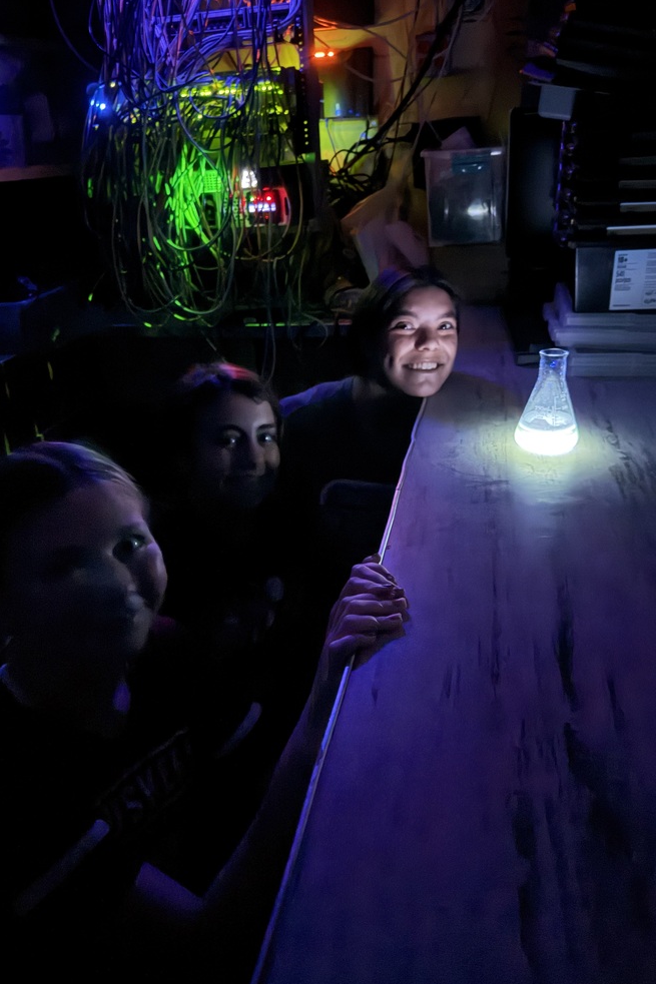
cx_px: 319
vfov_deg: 69.4
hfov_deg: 49.5
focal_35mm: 26
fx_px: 711
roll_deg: +4.0
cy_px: 503
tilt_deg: -26.0
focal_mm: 6.76
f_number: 1.78
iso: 25000
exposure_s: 1/2
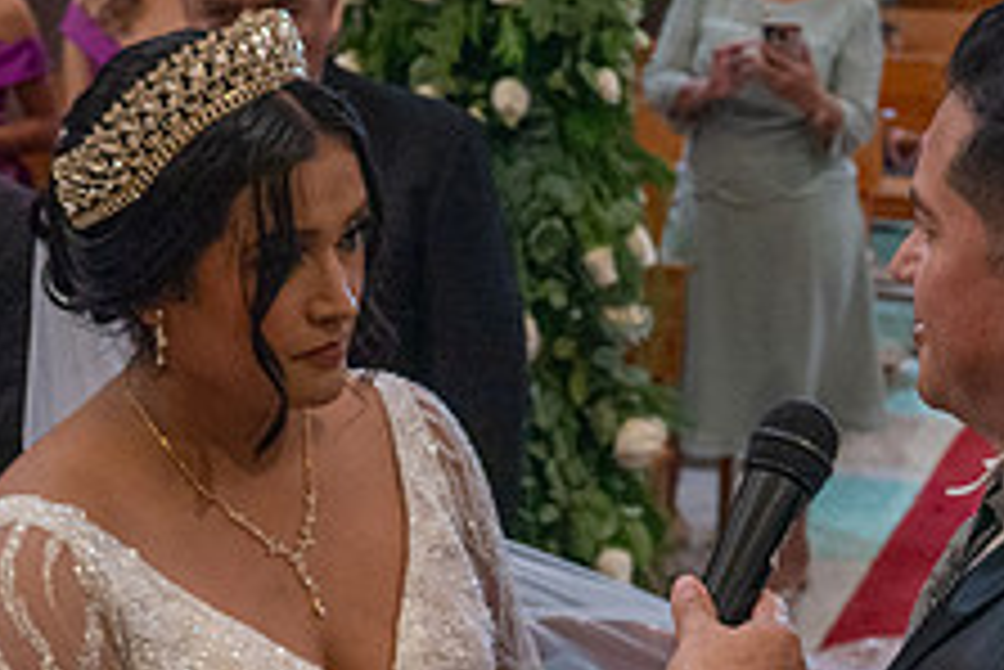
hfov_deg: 22.3
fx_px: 2539
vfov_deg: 14.8
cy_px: 645
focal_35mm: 91
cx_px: 599
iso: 2500
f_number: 5
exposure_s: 1/100
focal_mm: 35
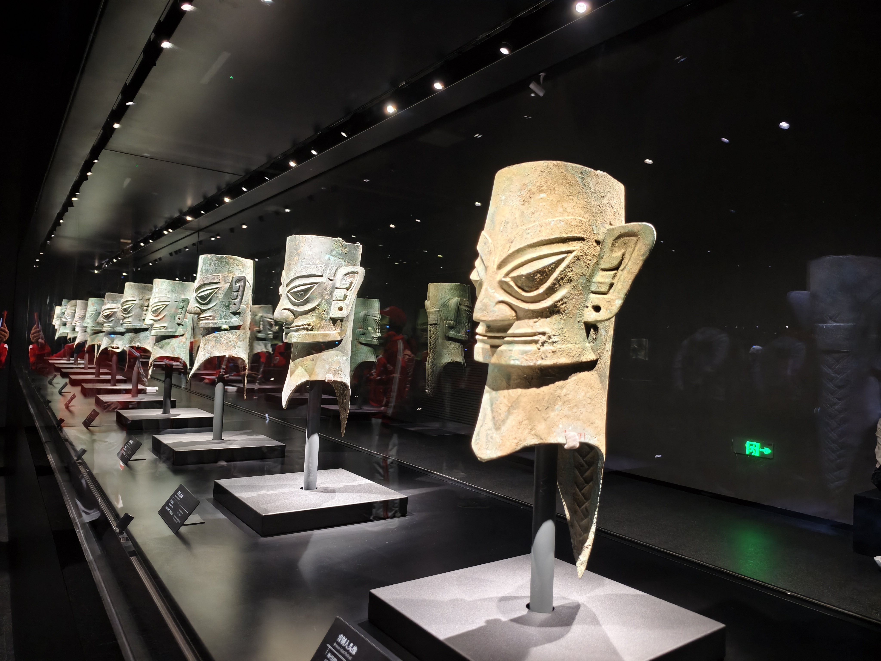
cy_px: 330
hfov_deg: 73.9
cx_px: 440
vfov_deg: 58.9
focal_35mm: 23
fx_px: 585
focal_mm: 5.6
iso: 1946
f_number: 1.57
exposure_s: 1/33.3
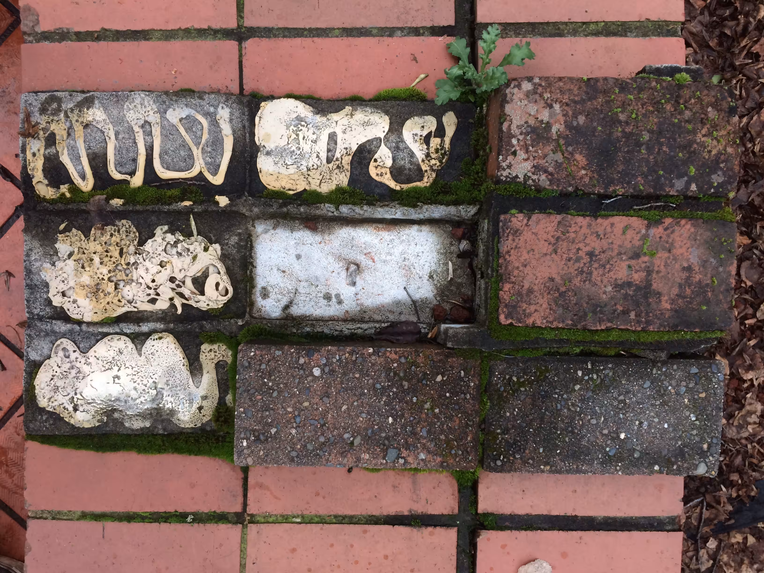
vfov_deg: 48.2
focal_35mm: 29
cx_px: 382
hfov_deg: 61.7
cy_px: 286
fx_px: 640
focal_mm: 4.15
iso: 32
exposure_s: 1/40
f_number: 2.2
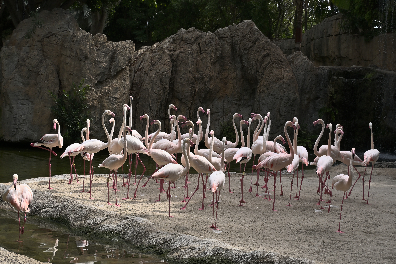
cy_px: 132
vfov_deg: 18.2
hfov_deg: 27.0
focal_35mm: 75
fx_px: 825
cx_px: 198
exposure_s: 1/320
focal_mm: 50
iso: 400
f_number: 9
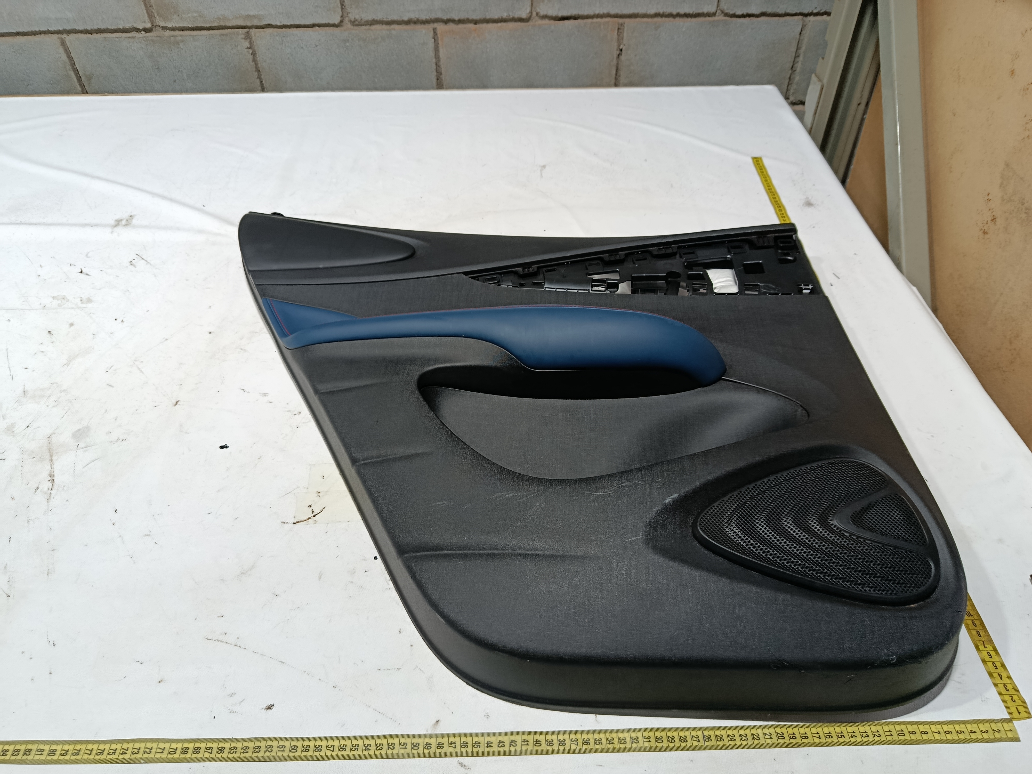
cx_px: 516
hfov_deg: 71.6
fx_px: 716
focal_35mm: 24
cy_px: 387
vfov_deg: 56.8
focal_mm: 5.24
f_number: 1.7
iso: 216
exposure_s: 1/120
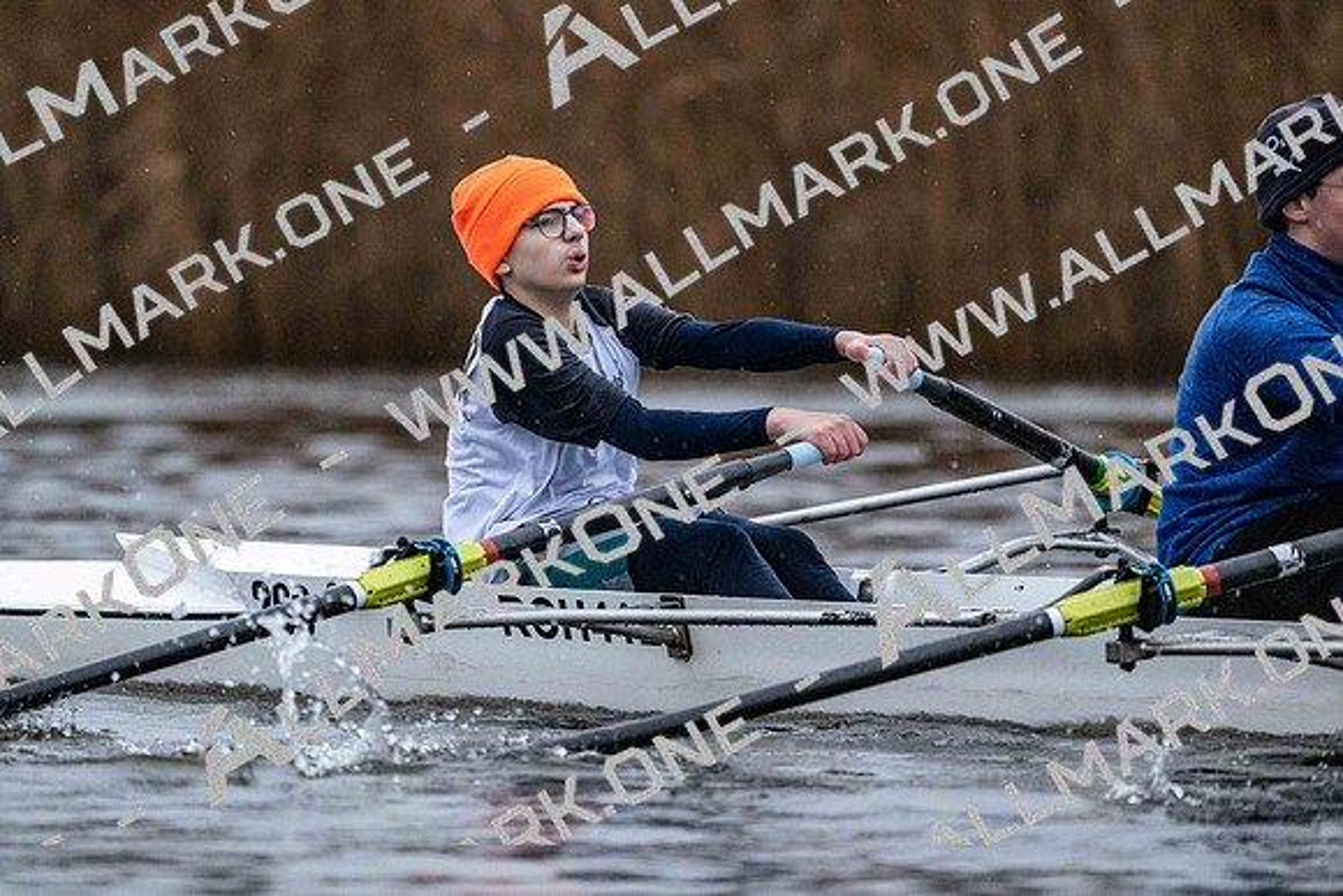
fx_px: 14925
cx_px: 672
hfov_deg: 5.2
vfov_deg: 3.4
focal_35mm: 400
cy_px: 448
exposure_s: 1/1600
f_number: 4.5
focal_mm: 400
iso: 9000
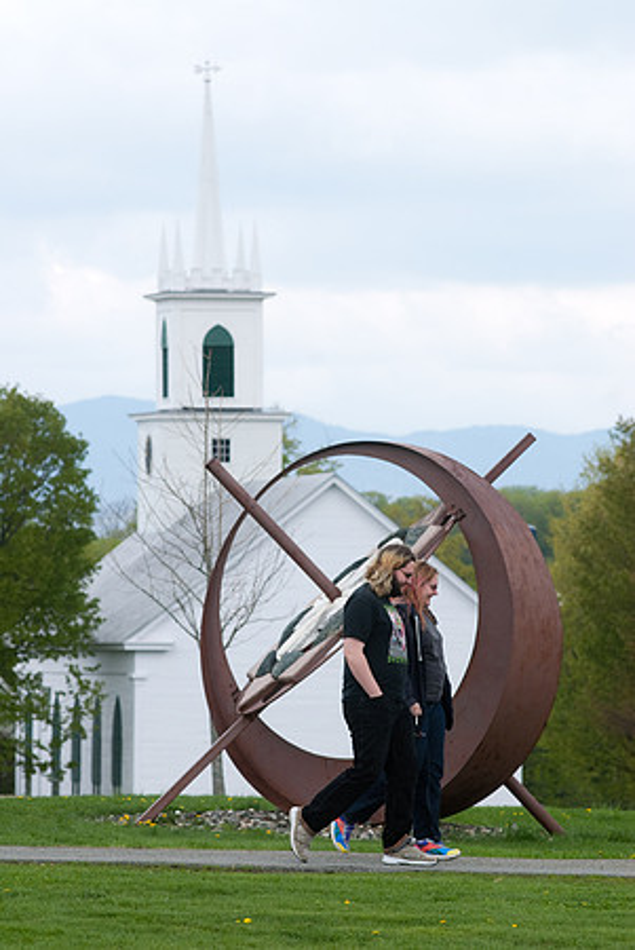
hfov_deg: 5.9
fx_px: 6137
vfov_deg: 8.8
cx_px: 318
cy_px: 475
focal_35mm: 232
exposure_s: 1/320
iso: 200
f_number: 7.1
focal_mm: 155
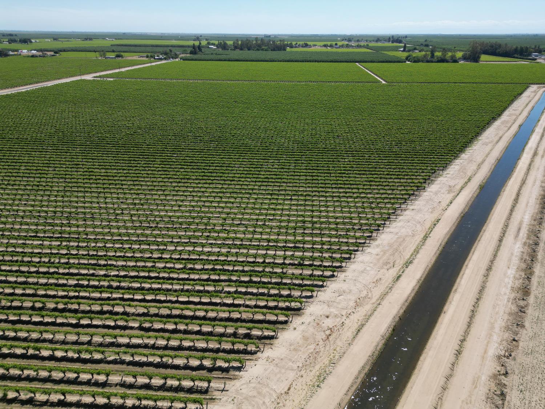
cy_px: 204
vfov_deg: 56.8
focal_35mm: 24
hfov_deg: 71.6
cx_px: 272
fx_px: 378
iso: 130
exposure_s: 1/3200
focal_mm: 6.72
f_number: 1.7
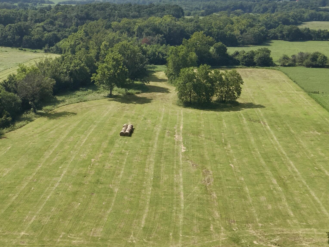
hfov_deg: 39.7
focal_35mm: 47
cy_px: 59
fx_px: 447
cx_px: 99
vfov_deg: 30.3
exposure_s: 1/1250
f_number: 2.8
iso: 100
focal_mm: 4.4
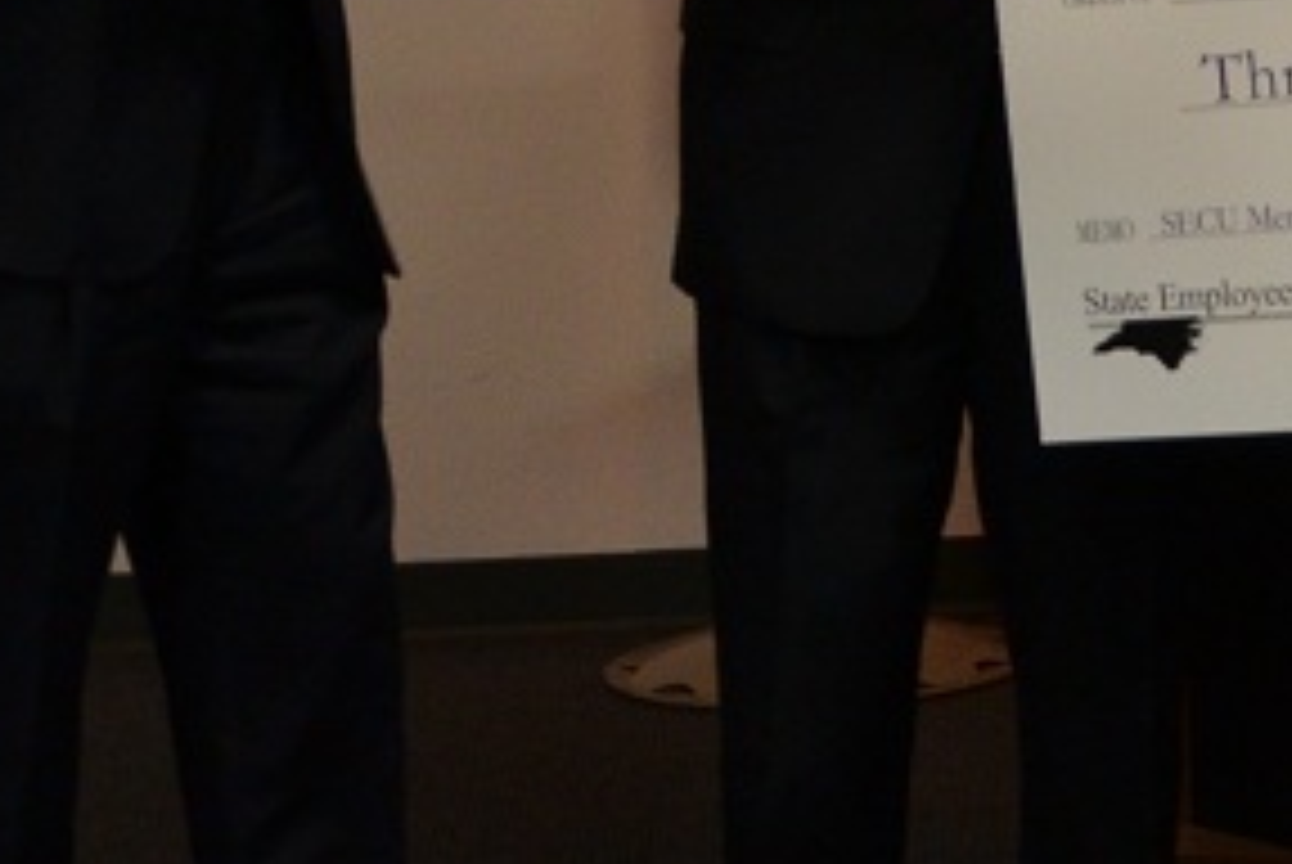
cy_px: -230
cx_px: 2003
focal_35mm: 150
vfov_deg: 9.0
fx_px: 5389
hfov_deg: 12.9
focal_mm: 24
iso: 800
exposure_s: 1/60
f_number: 4
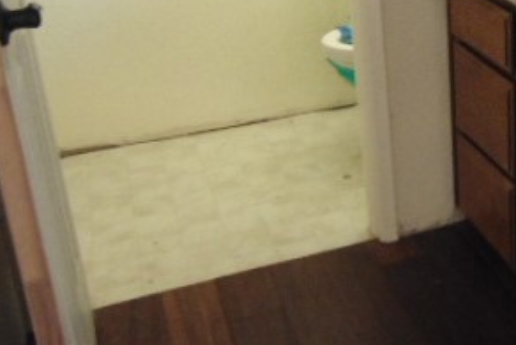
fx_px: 817
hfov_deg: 32.5
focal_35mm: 57
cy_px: 62
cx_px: 502
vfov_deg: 23.4
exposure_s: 1/13
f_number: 3
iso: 400
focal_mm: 4.5
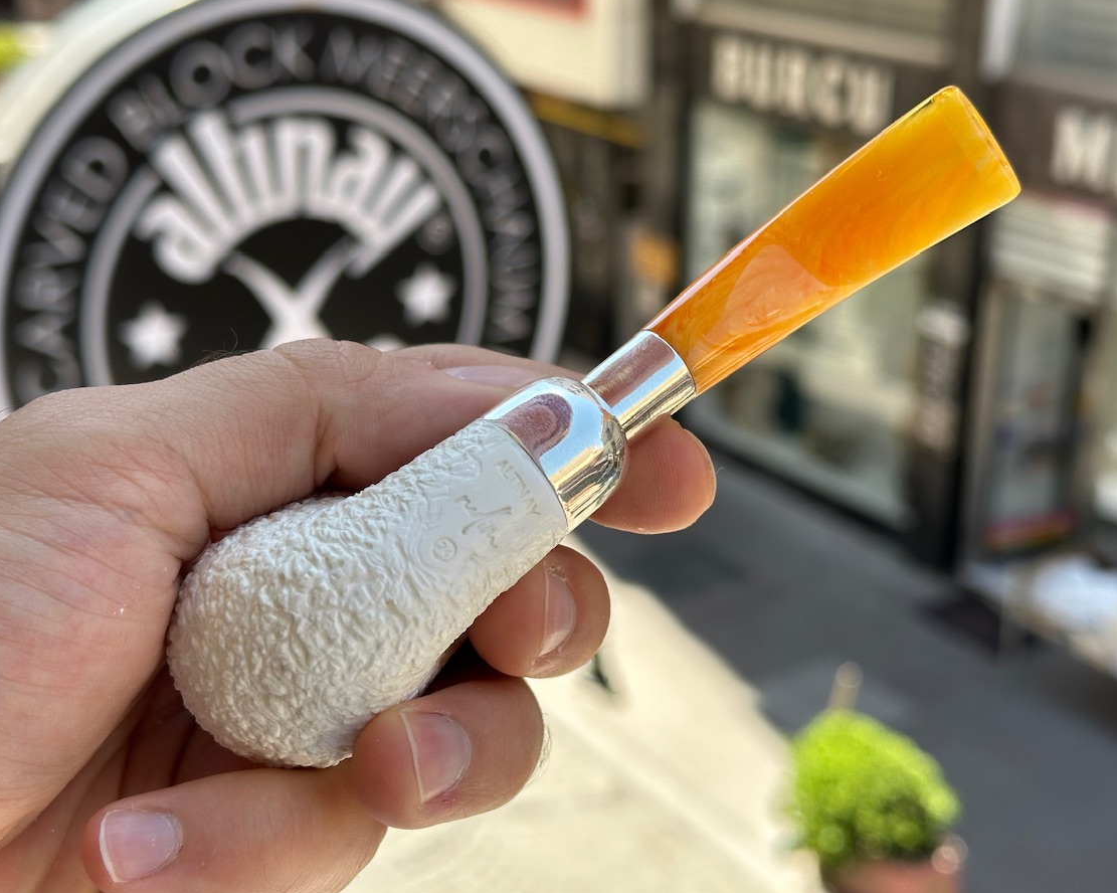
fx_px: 1785
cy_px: 455
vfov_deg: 28.1
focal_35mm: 54
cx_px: 574
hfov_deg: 34.8
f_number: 1.78
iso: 64
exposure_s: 1/651
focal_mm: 6.86
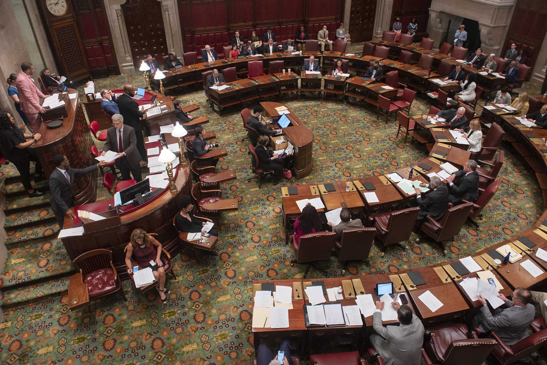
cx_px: 274
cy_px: 182
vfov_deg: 53.2
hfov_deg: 73.7
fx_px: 365
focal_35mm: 24
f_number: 6.3
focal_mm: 24
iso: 1600
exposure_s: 1/30
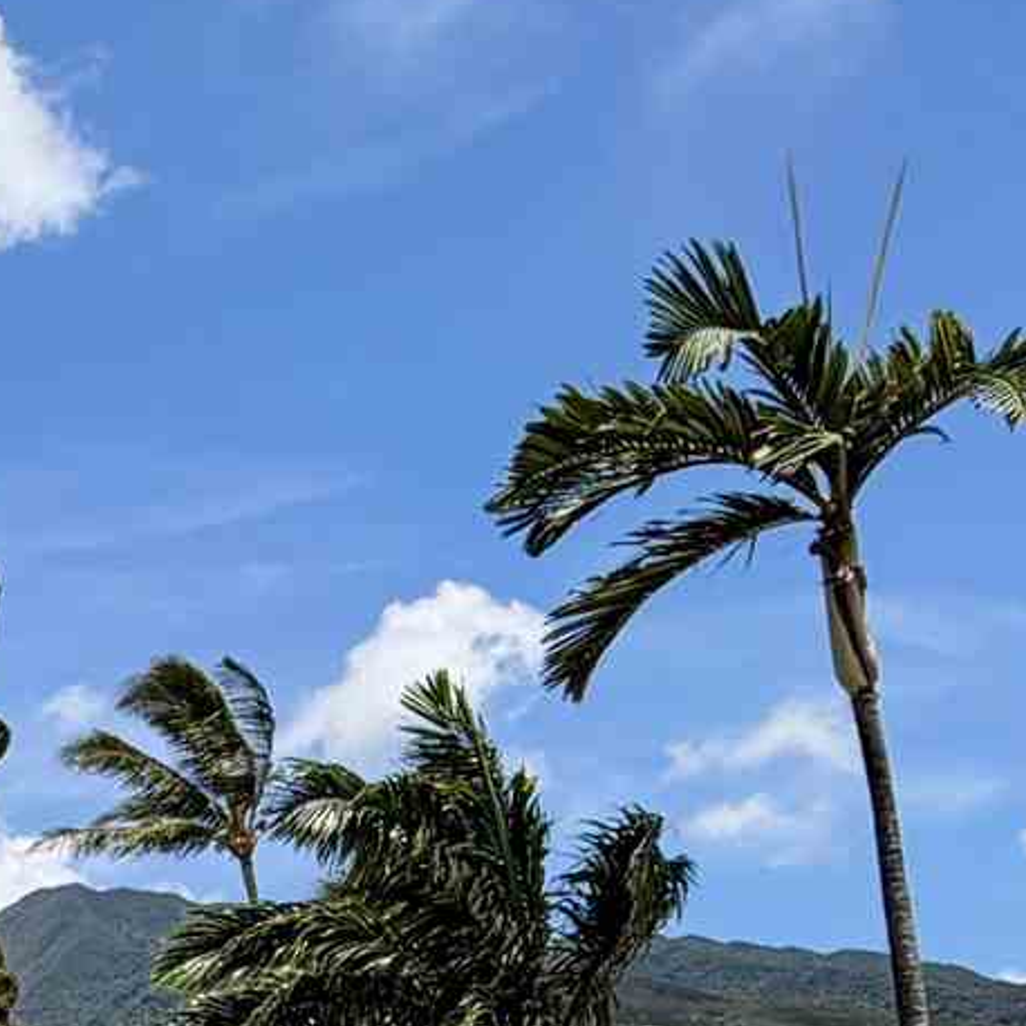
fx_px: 2783
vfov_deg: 19.6
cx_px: -316
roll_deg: +1.1
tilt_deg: +6.1
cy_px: 1259
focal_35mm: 83
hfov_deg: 19.3
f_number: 2.2
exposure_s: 1/970
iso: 20
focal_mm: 2.22
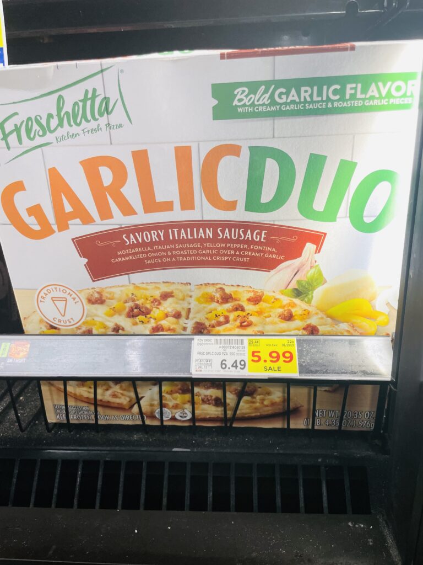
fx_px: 424
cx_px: 212
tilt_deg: -16.8
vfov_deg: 67.3
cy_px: 282
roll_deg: +2.8
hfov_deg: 53.1
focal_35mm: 26
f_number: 1.6
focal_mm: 4.2
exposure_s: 1/120
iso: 100
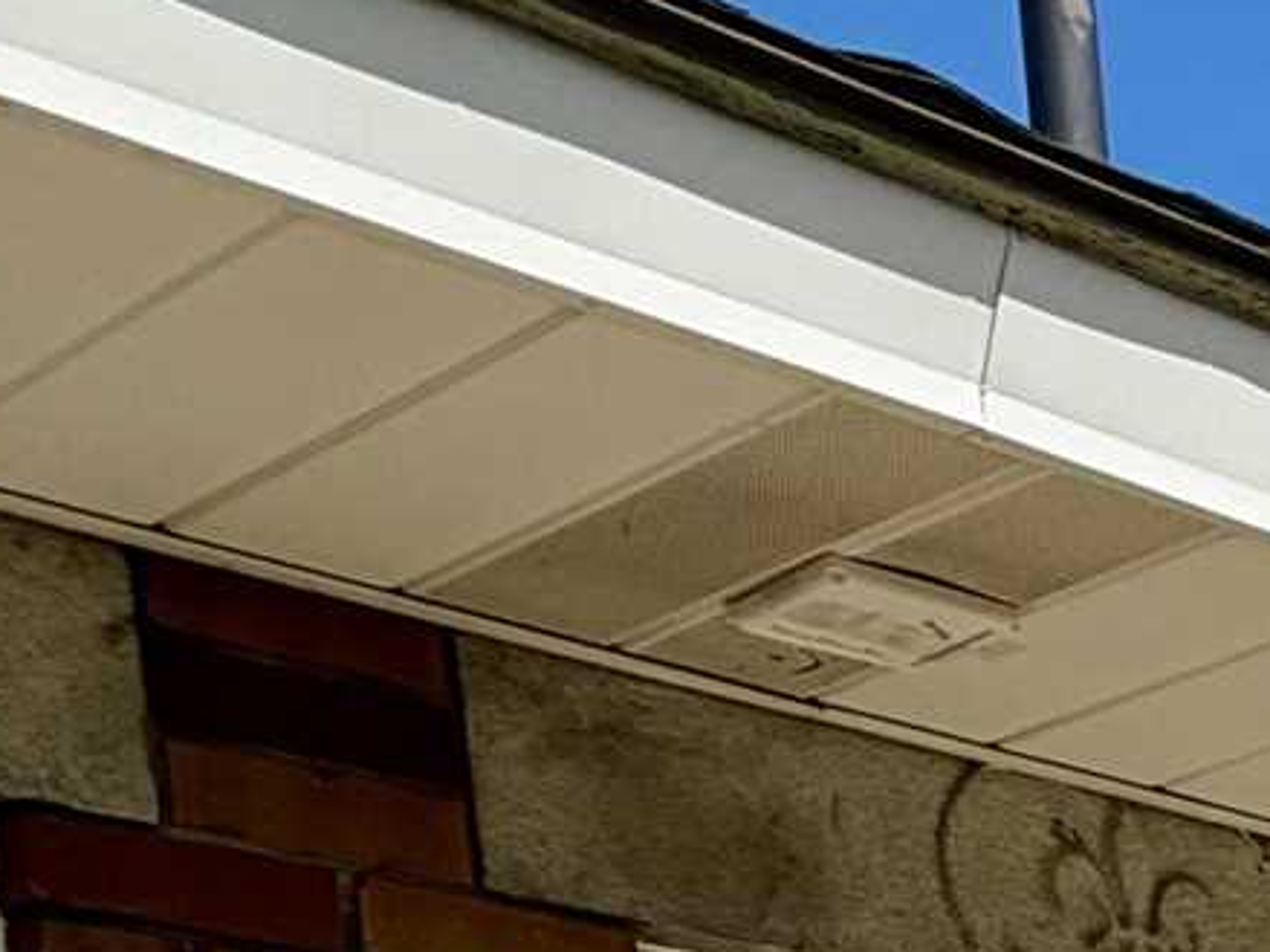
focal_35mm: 98
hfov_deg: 15.1
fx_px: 3594
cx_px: 2740
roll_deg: +2.9
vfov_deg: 12.2
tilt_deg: -5.8
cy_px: 2237
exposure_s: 1/770
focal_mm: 2.22
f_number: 2.2
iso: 25
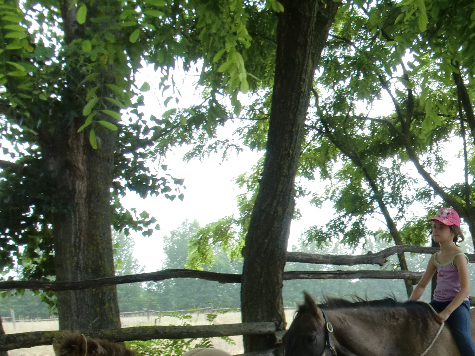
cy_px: 317
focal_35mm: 77
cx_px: 462
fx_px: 1057
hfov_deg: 24.3
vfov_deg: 18.8
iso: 64
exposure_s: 1/100
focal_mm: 6.66
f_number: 3.9
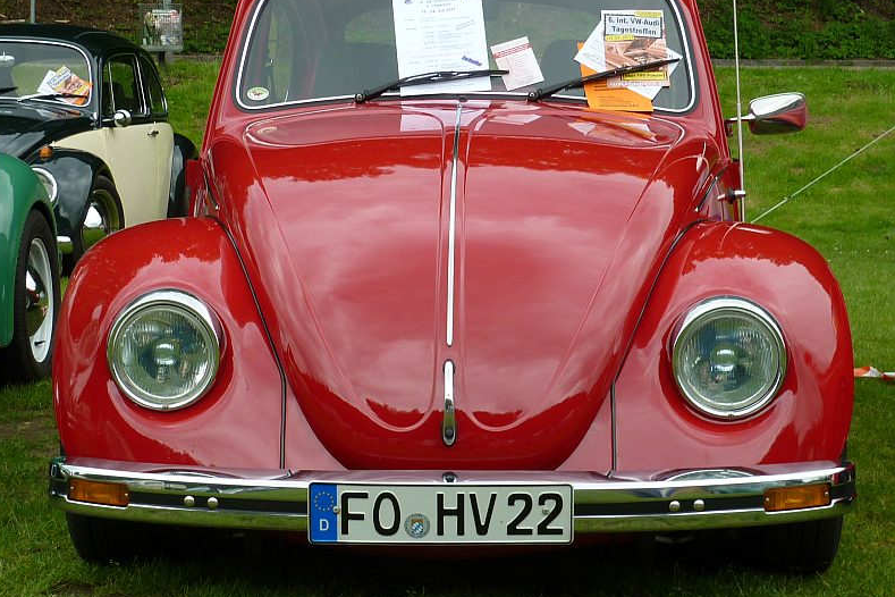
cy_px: 271
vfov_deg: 17.5
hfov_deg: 26.0
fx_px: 1939
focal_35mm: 78
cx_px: 442
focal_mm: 8.6
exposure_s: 1/200
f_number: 3.3
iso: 80
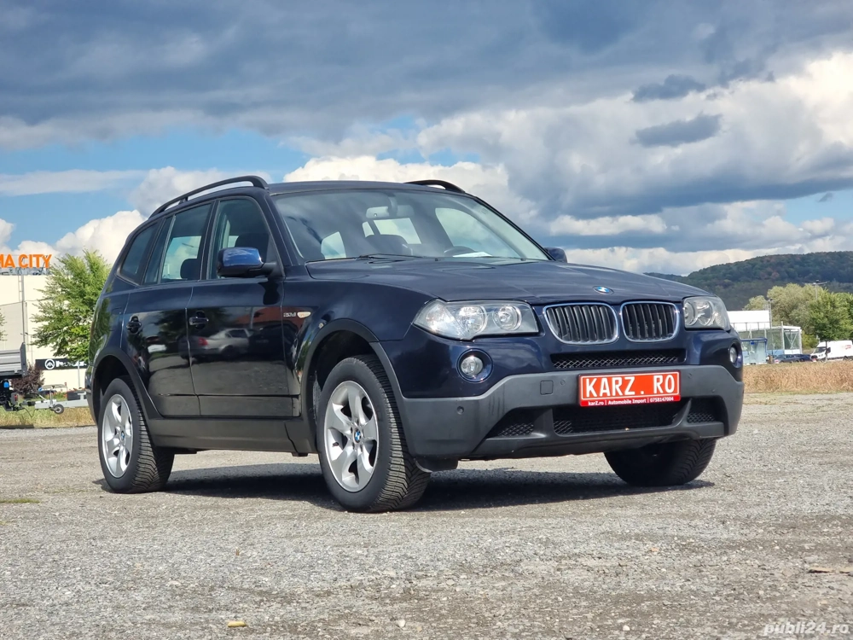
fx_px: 1774
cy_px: 320
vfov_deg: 20.4
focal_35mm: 72
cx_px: 426
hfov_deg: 27.0
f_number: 2.4
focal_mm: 9
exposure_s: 1/1418
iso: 50
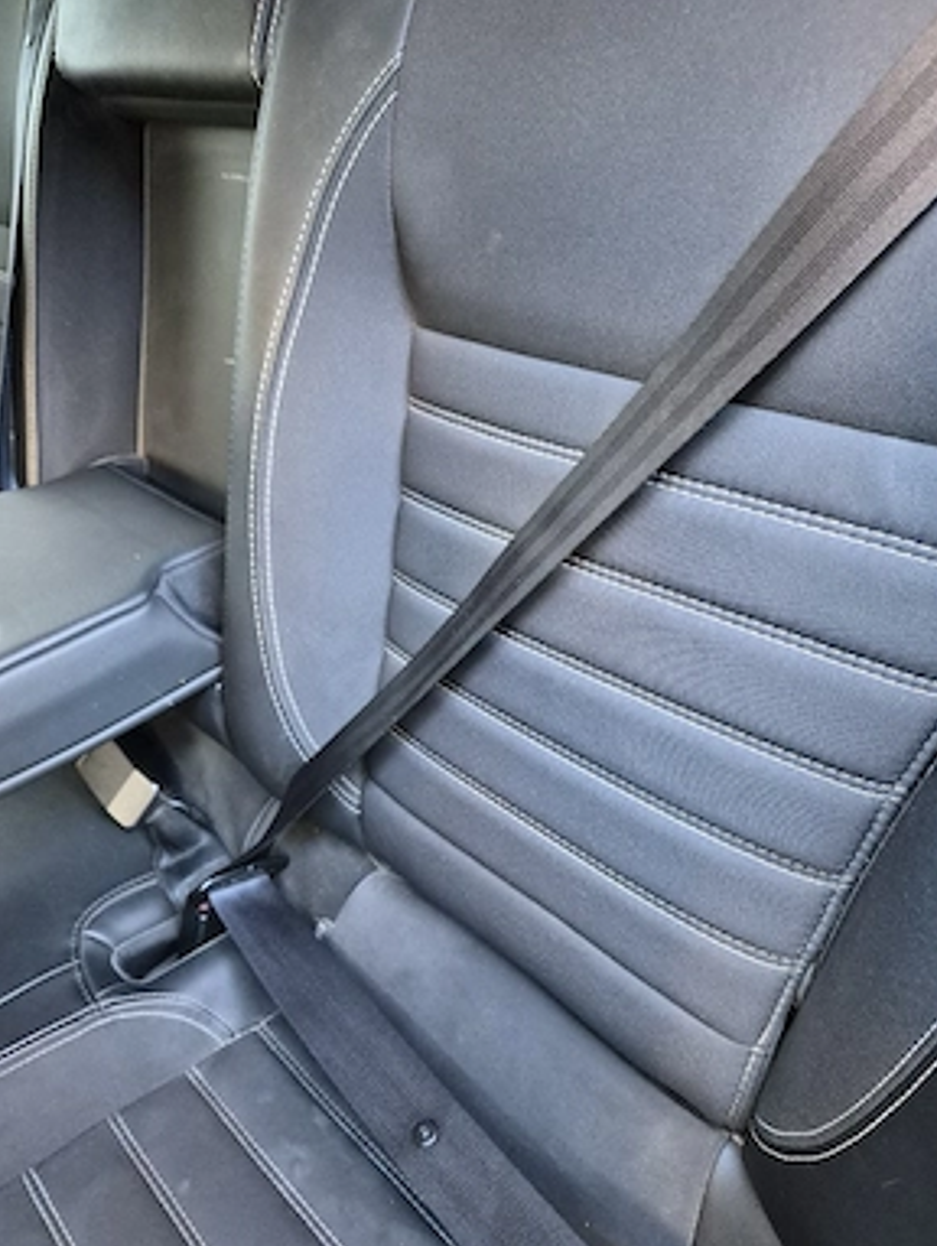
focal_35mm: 24
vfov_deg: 71.5
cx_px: 459
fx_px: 865
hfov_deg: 56.9
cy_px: 615
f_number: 1.8
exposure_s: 1/100
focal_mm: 5.4
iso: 2000
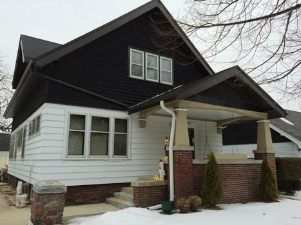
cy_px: 112
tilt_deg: +9.1
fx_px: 252
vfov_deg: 48.2
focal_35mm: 29
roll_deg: +0.5
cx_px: 150
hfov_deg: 61.7
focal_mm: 4.15
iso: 32
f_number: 2.2
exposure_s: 1/494
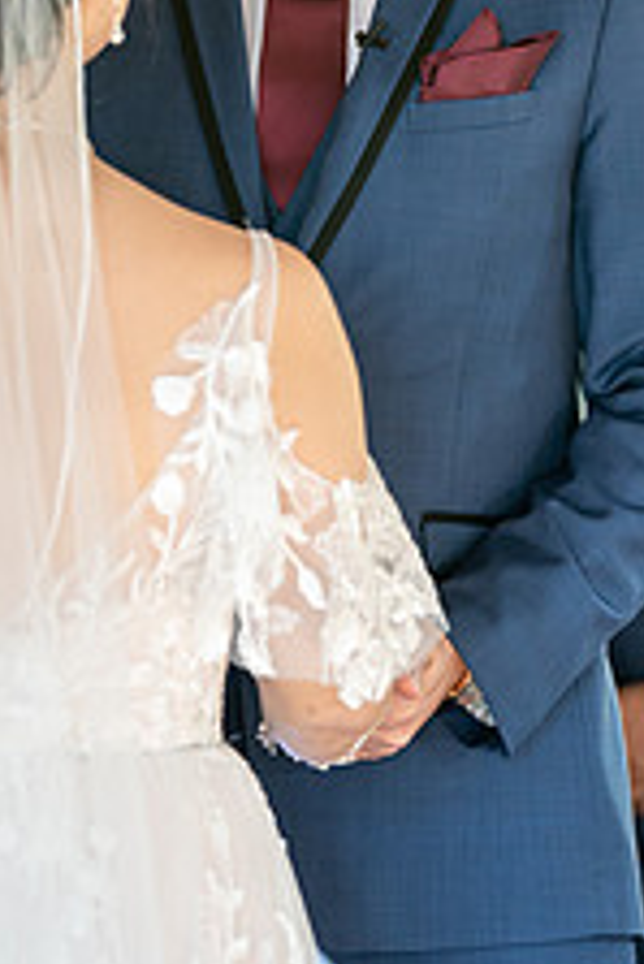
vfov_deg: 7.6
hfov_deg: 5.1
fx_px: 7233
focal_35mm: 270
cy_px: 173
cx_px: 190
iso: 2000
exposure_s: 1/200
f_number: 4
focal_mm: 134
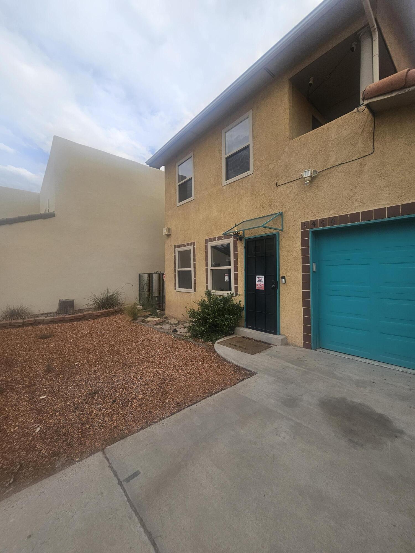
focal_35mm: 13
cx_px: 208
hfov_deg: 89.9
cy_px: 276
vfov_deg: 106.2
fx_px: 208
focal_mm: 2.2
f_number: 2.2
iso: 50
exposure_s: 1/912
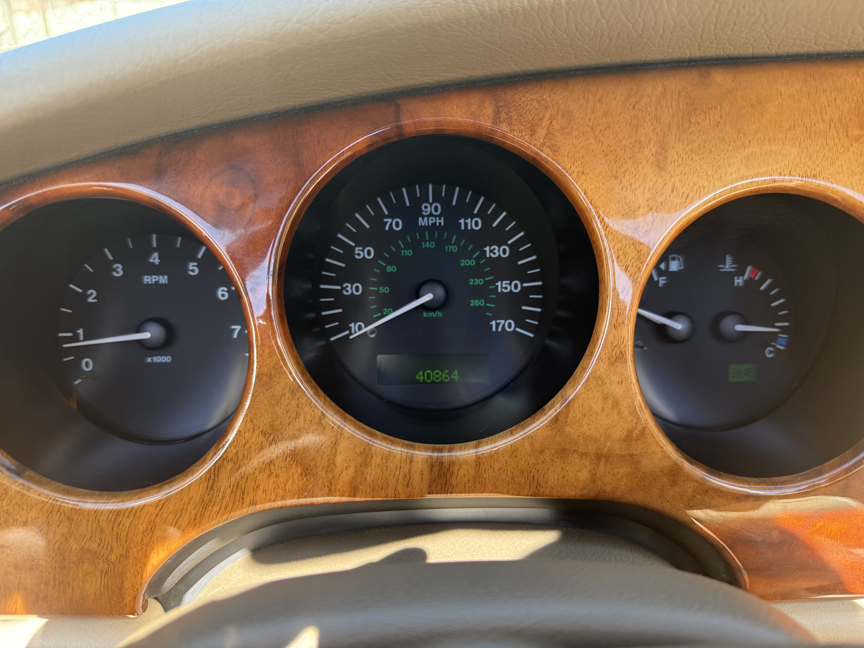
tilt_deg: -24.5
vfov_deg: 56.8
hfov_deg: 71.6
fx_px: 599
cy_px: 324
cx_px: 432
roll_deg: -0.5
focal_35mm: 24
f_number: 1.78
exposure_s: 1/243
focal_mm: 6.76
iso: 125
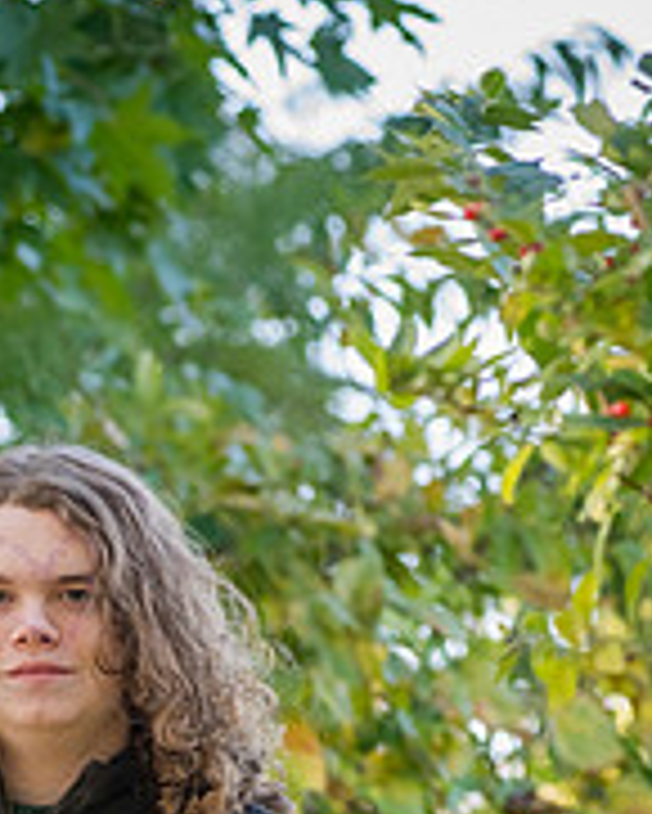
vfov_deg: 7.3
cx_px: 49
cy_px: 989
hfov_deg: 5.9
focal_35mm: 261
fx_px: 6290
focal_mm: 112
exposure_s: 1/320
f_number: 4.5
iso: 640
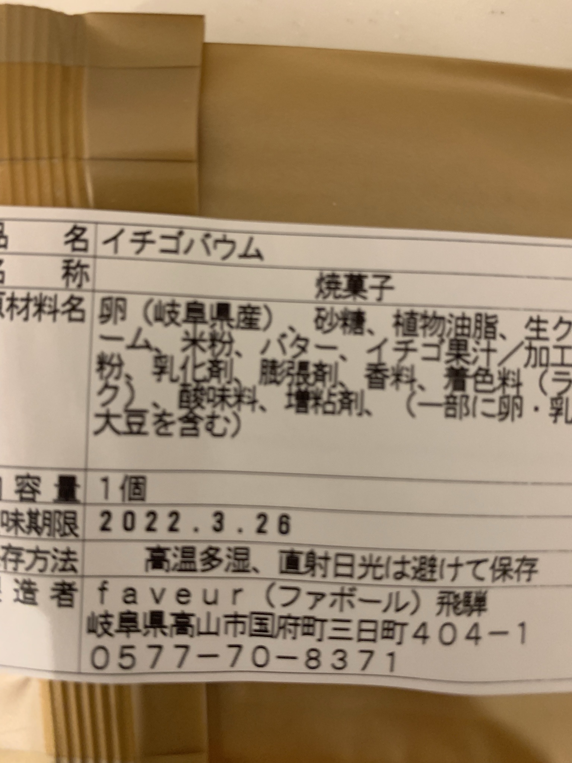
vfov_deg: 67.3
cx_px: 286
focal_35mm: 26
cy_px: 382
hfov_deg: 53.1
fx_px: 573
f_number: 1.8
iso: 400
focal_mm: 4.25
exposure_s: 1/42
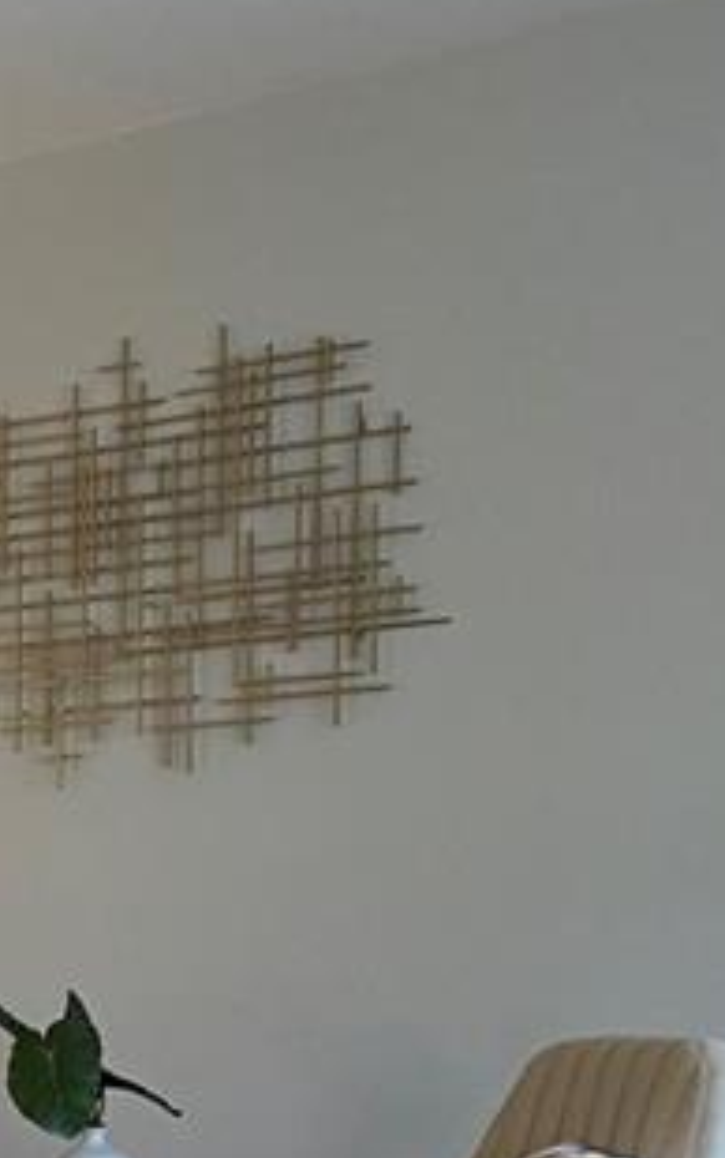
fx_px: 2874
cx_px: -1084
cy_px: 1203
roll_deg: +1.1
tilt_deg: -1.8
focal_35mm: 91
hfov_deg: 11.5
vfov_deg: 21.8
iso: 200
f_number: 1.8
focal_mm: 4.25
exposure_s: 1/60
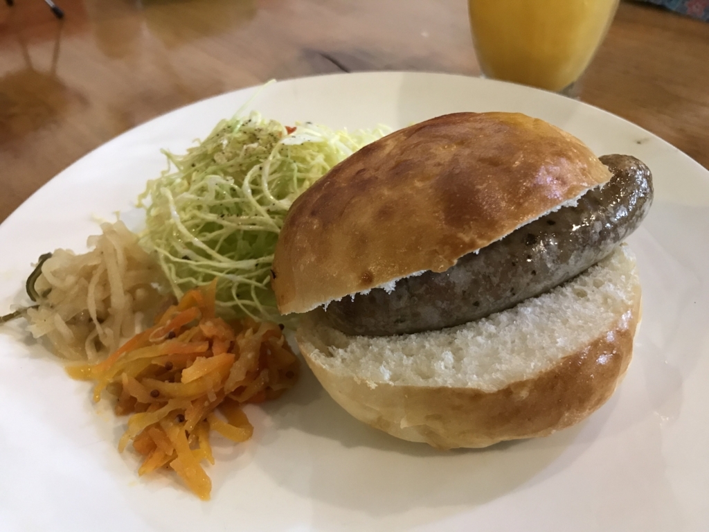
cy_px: 266
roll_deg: +5.2
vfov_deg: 49.7
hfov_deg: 63.4
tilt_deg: -40.6
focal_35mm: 28
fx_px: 573
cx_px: 354
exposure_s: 1/17
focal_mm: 3.99
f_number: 1.8
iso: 80
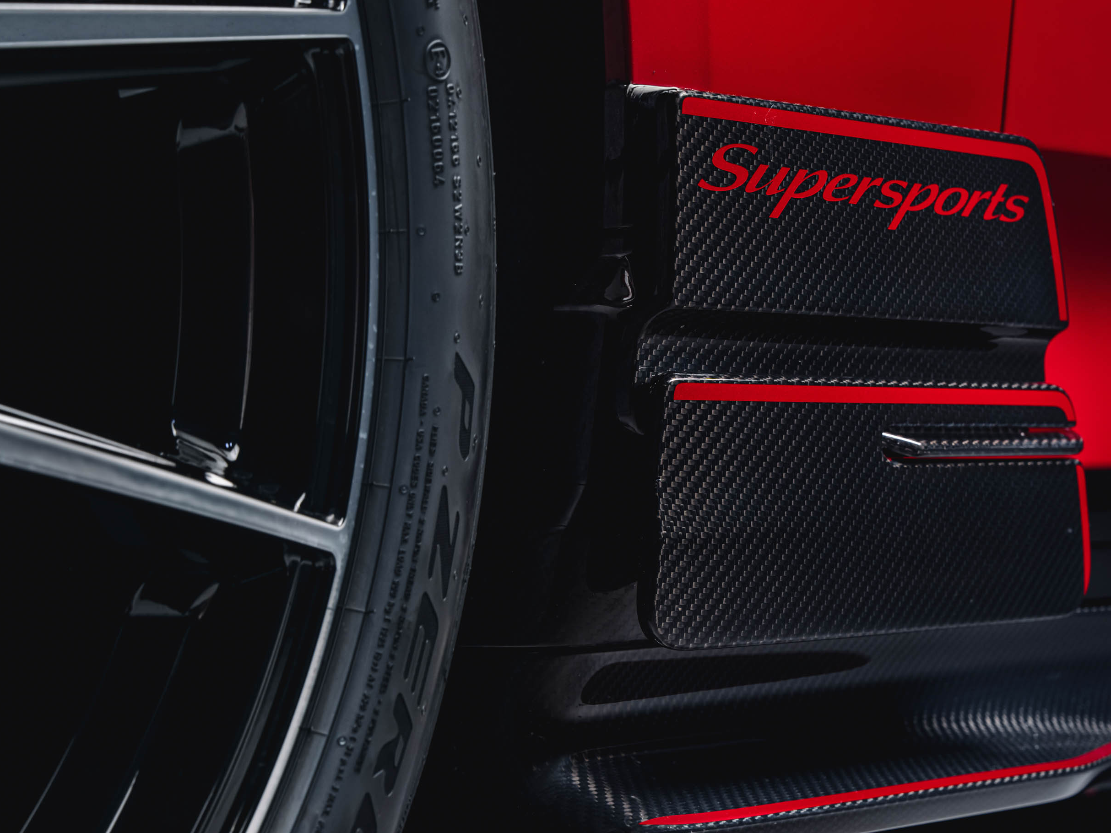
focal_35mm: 90
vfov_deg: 16.4
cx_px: 488
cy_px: 450
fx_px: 2888
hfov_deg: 21.8
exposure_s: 1.3
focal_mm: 70
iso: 200
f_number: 8
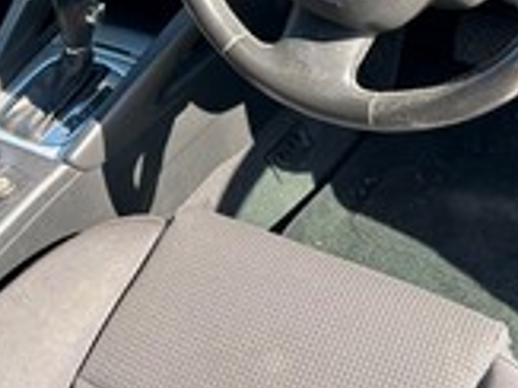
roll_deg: +7.2
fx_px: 837
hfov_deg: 34.4
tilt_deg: -34.8
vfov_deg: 25.0
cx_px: 257
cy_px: 10
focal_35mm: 56
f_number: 1.5
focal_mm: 5.7
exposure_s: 1/295
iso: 50
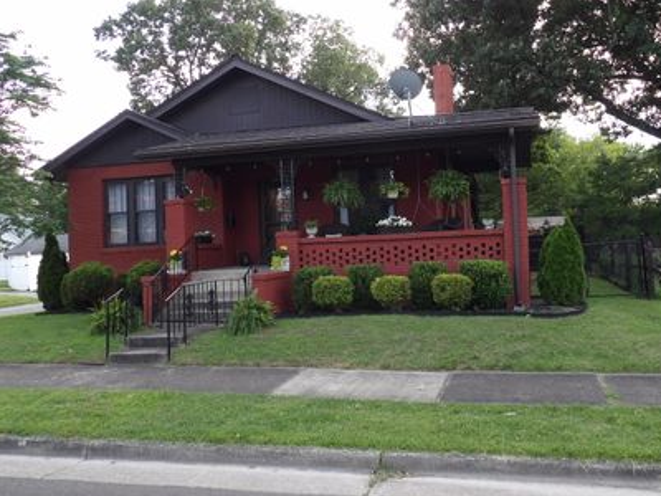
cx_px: 385
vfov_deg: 46.8
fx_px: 573
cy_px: 227
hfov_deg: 59.6
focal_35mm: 30
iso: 100
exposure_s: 1/189
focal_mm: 4.3
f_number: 2.8
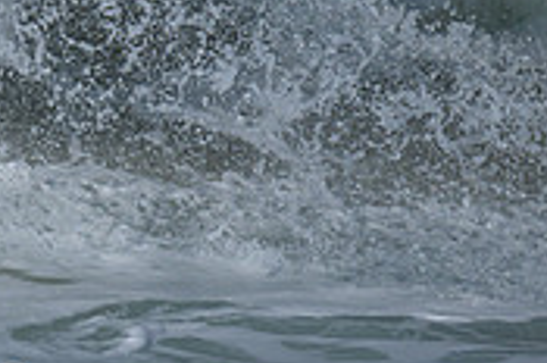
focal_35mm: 3644
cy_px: 11
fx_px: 55267
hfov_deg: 0.6
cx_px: -548
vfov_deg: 0.4
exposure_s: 1/2000
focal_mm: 800
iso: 125
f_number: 6.3
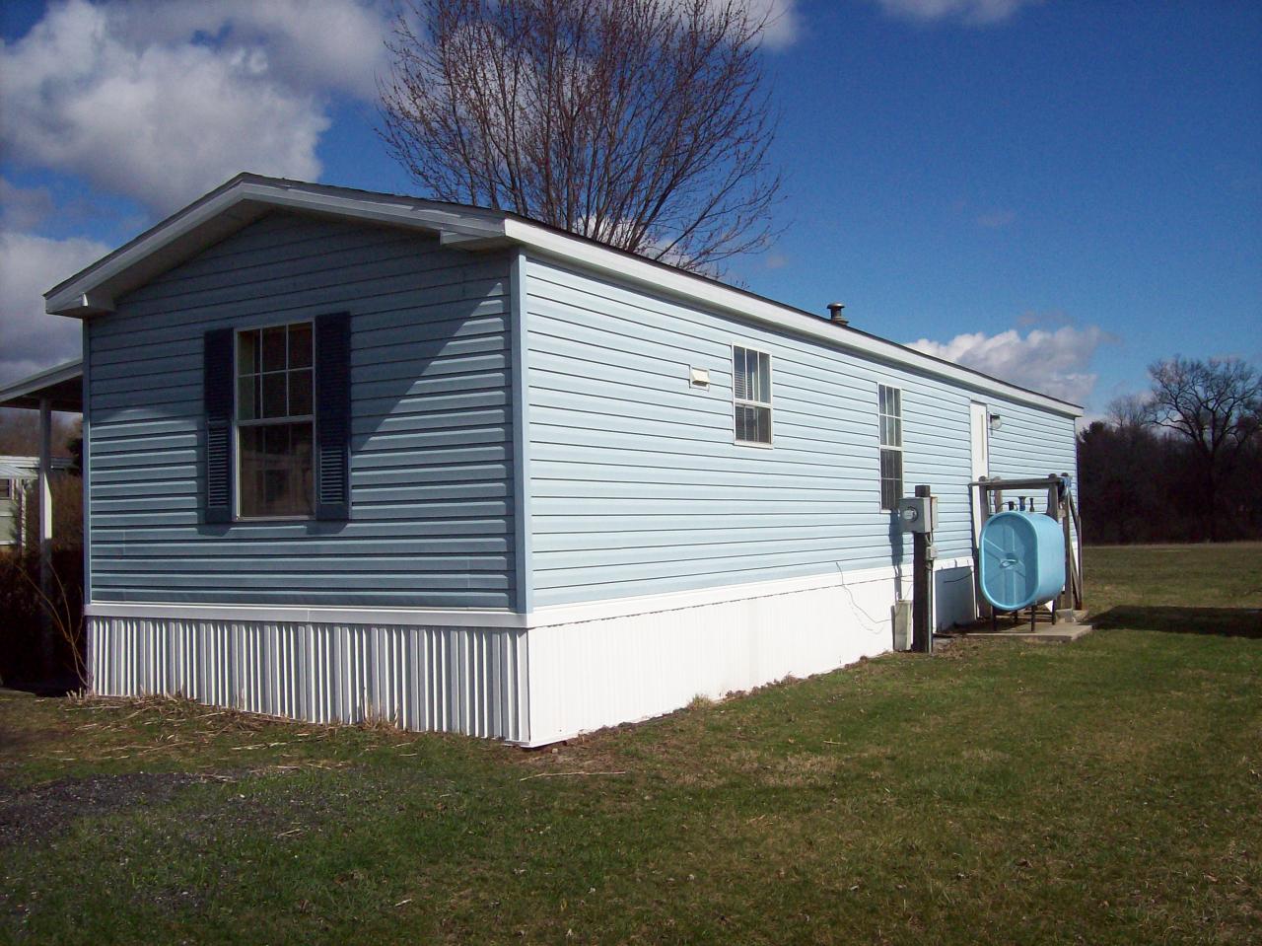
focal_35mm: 36
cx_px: 631
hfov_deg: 51.4
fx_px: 1312
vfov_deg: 39.6
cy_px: 473
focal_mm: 6
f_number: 4.8
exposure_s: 1/1401
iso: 80
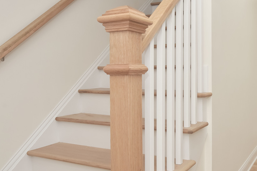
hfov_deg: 50.6
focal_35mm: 36
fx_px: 257
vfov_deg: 36.8
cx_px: 197
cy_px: 69
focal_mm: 18
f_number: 8
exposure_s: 1/60
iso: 400
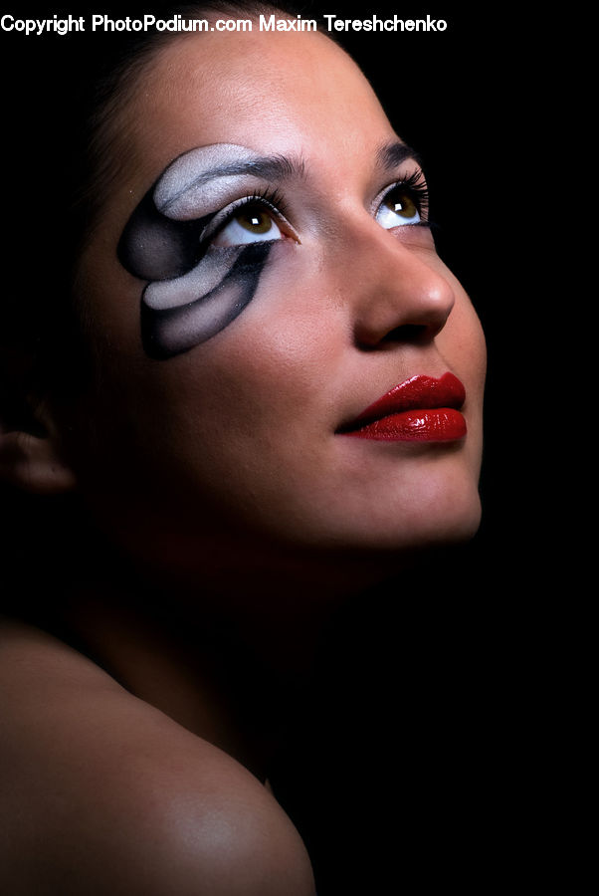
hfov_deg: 9.2
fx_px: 3735
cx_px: 300
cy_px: 448
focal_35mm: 150
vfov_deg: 13.7
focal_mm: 100
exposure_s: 1/100
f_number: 13
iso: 100
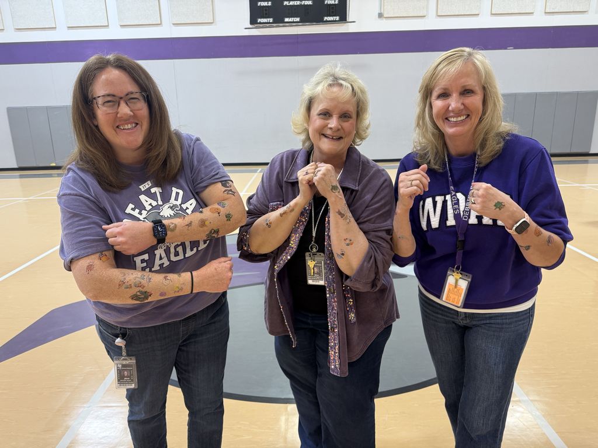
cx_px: 299
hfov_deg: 71.6
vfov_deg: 56.8
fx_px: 415
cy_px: 224
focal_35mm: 24
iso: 160
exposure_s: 1/60
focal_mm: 6.76
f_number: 1.78
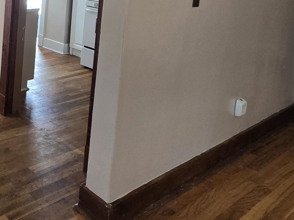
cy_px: -18
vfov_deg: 36.0
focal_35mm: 34
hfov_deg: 38.2
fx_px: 289
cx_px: -68
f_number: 2.2
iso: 125
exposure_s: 1/60
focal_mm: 2.2
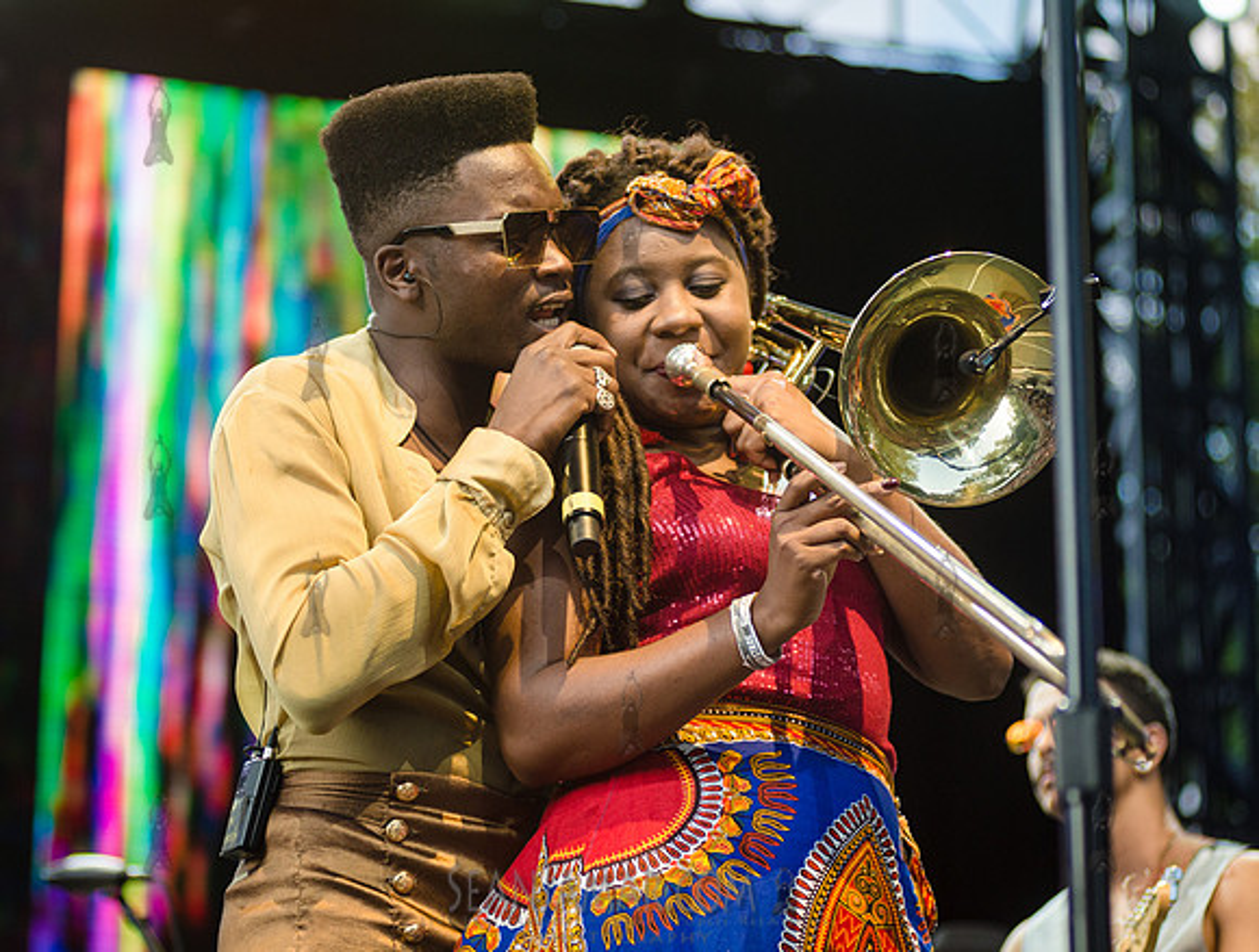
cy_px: 509
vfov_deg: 15.0
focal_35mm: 99
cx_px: 446
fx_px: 3617
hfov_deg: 19.7
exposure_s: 1/800
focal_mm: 80
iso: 640
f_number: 3.2
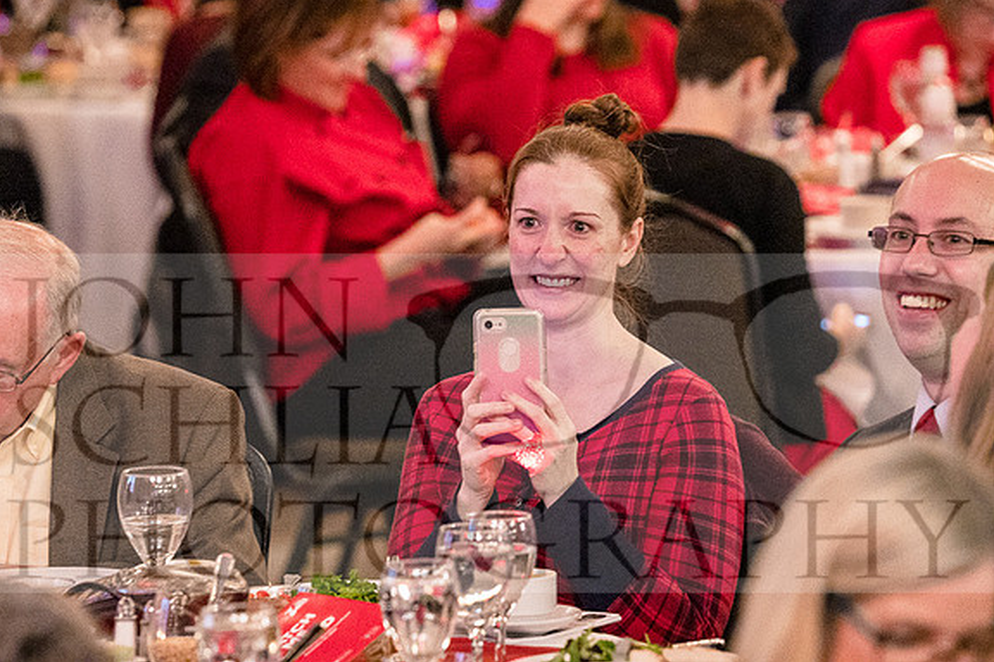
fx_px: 8338
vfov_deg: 4.6
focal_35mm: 302
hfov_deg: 6.8
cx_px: 495
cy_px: 330
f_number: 4
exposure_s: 1/100
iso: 6400
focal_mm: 200
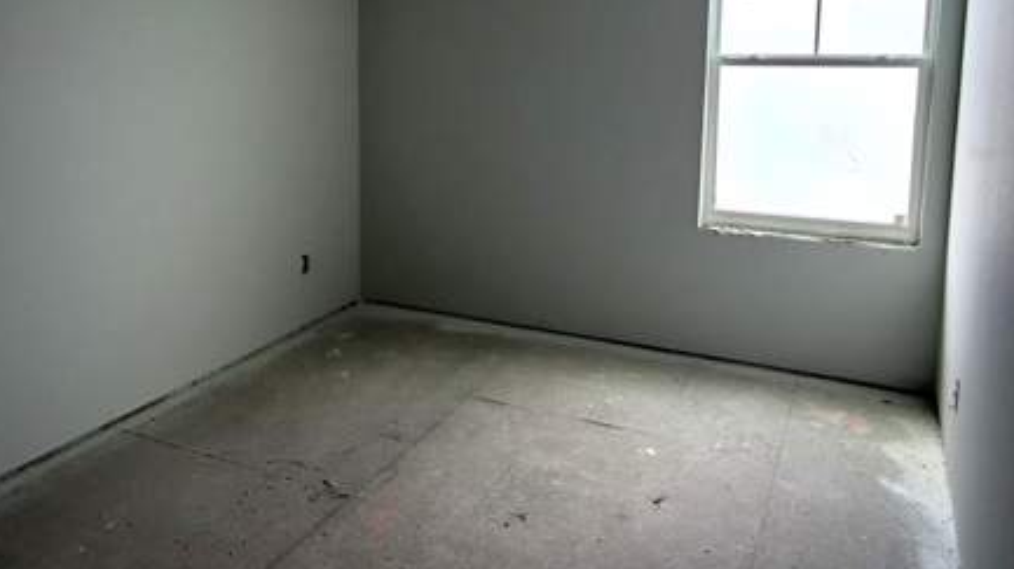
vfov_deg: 39.2
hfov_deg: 66.0
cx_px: 473
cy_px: 152
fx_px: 779
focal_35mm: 29
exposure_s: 1/121
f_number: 2.2
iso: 125
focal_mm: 2.22
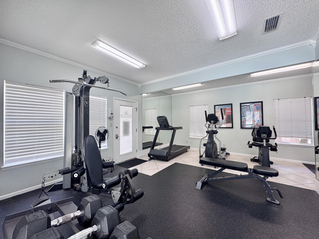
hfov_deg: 102.1
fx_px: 129
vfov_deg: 85.7
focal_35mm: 14
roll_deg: +0.2
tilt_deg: +0.1
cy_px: 120
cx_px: 160
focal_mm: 2.22
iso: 125
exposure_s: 1/120
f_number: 2.2
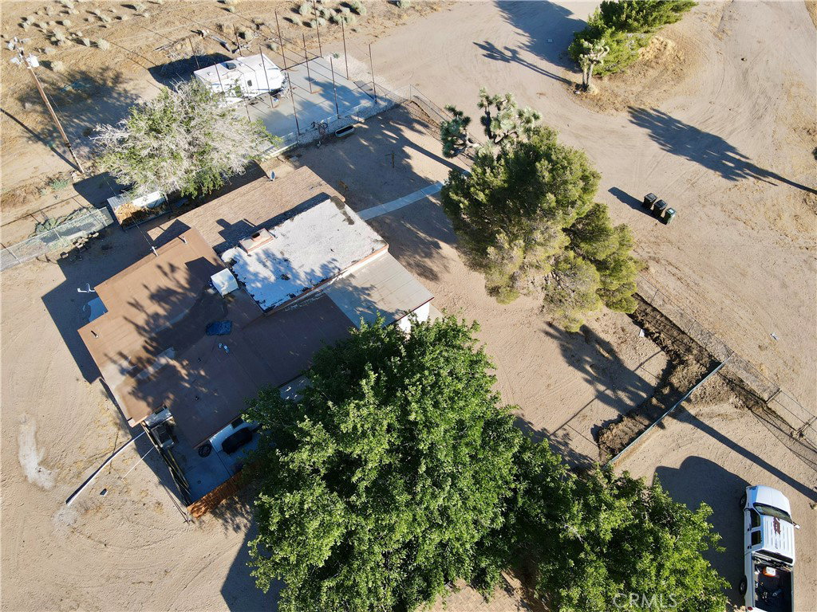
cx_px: 408
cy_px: 306
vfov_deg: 56.8
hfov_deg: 71.6
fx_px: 566
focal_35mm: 24
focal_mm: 4.5
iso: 100
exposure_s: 1/20
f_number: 2.8
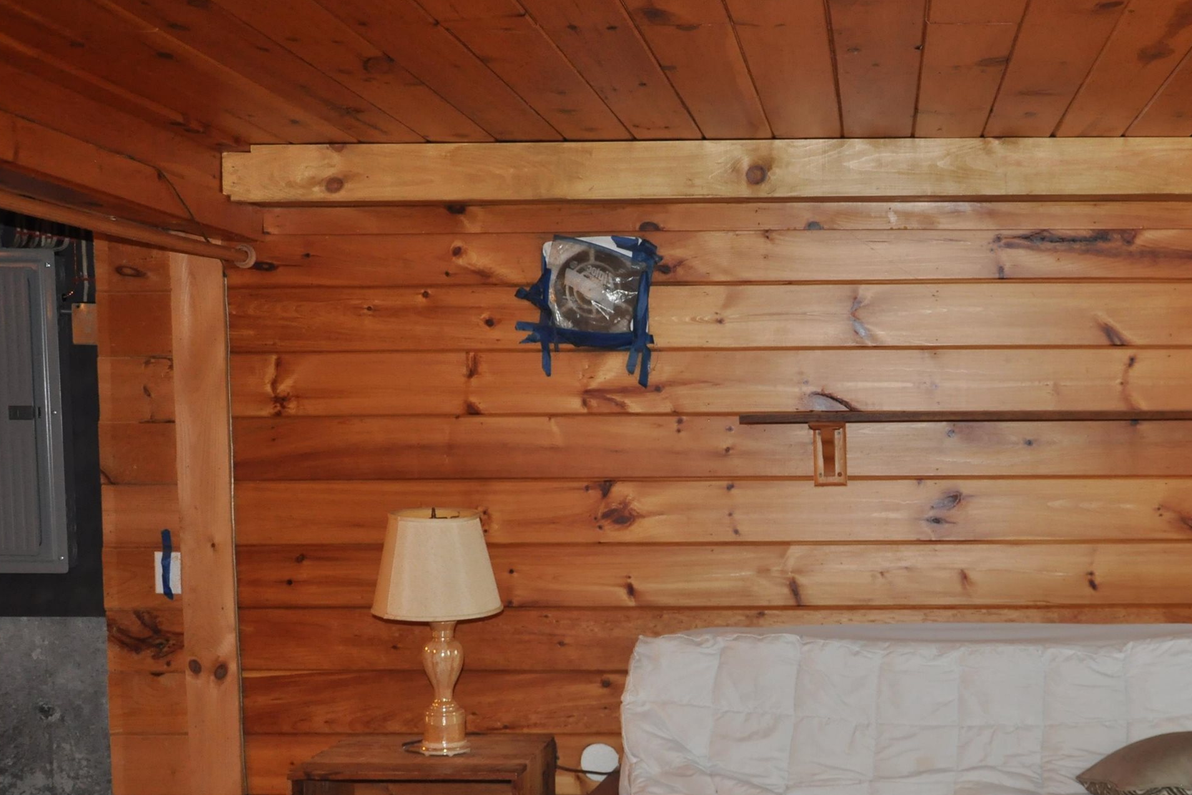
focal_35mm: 53
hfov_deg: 36.6
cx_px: 900
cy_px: 612
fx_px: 1755
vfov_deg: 25.2
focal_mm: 22
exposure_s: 1/60
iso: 800
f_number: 3.8
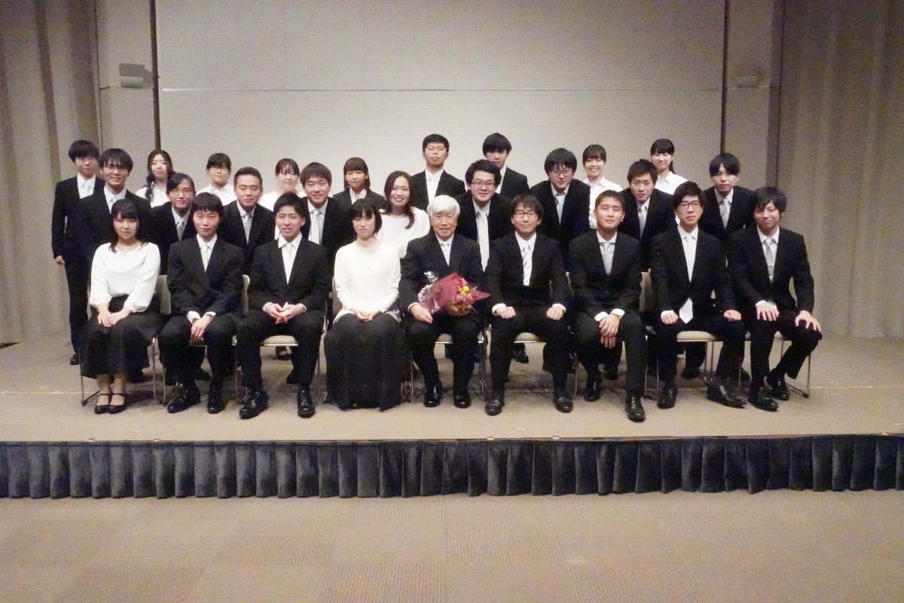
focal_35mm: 33
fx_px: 829
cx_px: 452
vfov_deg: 40.0
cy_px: 302
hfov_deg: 57.2
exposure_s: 1/200
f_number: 25
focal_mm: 22
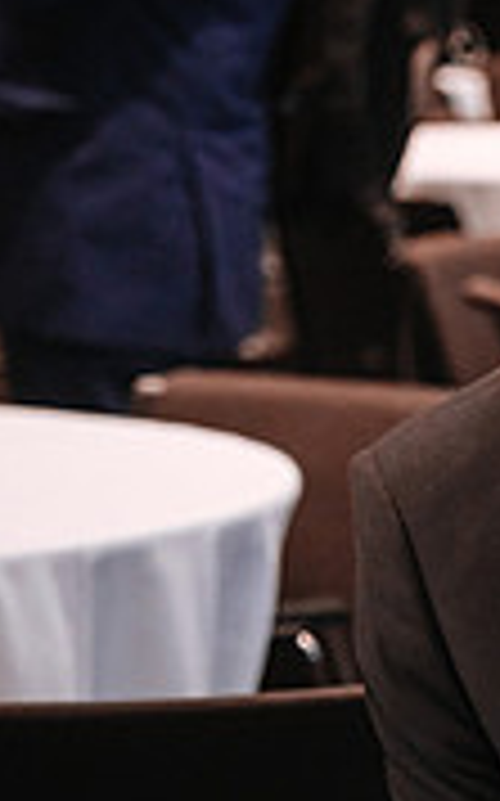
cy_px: 458
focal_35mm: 254
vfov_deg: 8.3
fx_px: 5547
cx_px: 473
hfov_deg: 5.2
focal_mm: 44.1
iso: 800
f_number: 2.8
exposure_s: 1/60
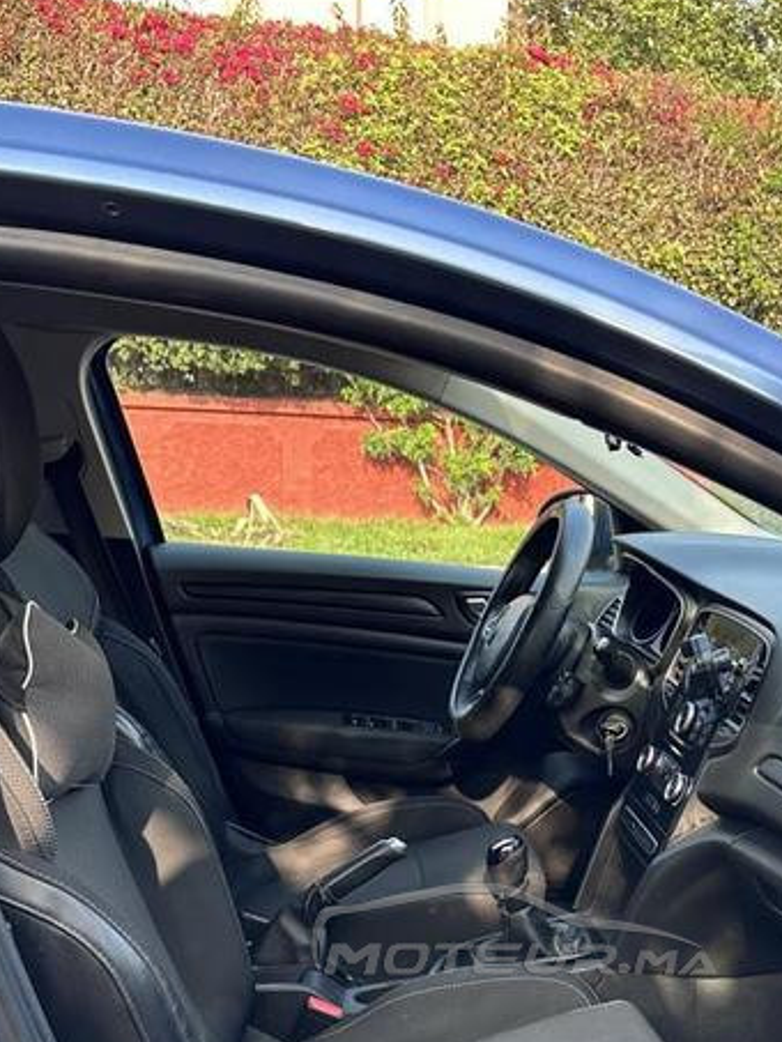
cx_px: 513
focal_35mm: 46
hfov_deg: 31.3
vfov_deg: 38.5
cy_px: 928
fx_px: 1385
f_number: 1.78
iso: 64
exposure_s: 1/231
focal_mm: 6.86
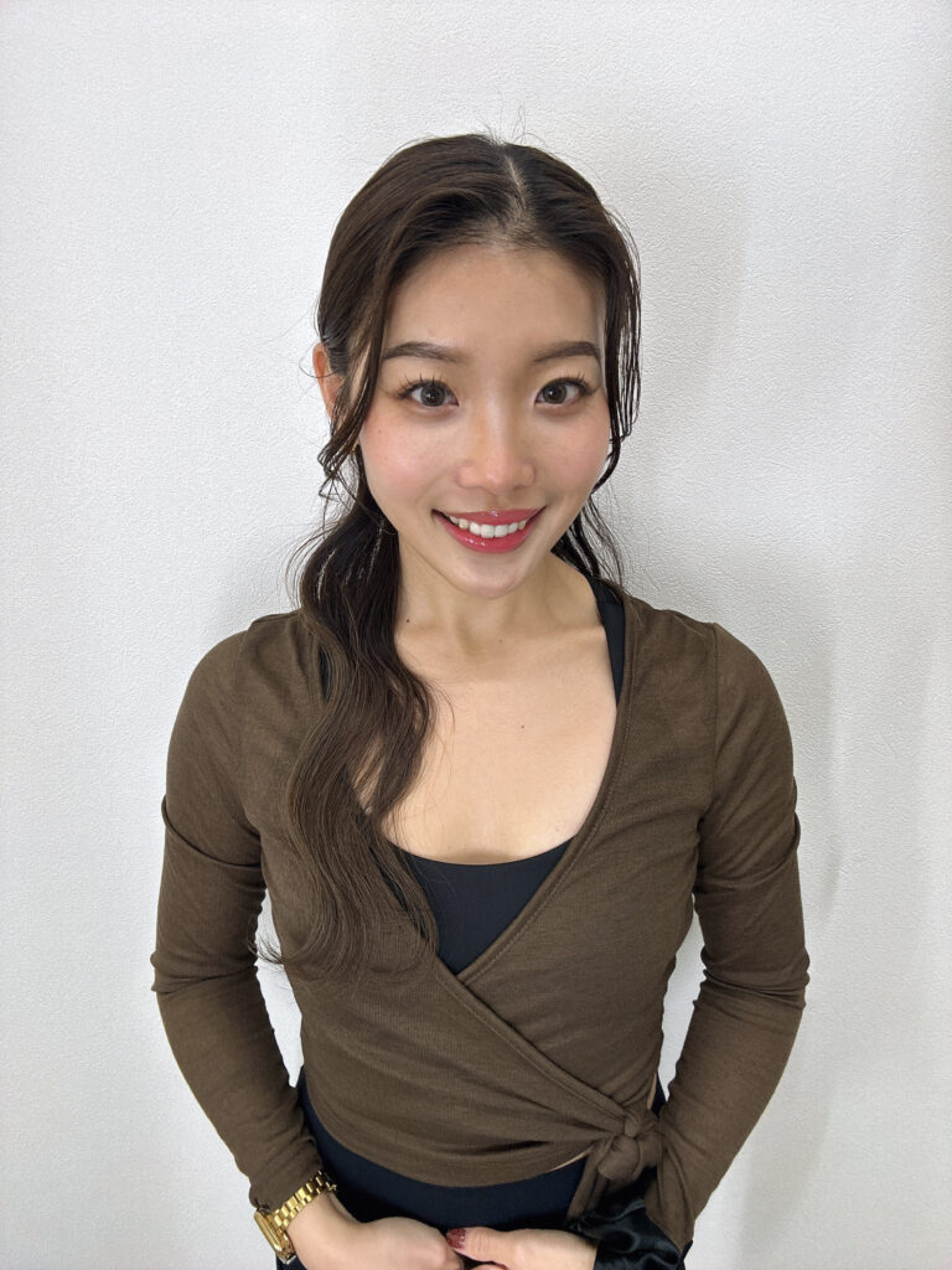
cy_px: 635
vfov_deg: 73.9
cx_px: 476
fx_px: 843
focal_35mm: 23
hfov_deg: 58.9
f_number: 1.9
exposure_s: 1/60
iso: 40
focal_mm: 2.69
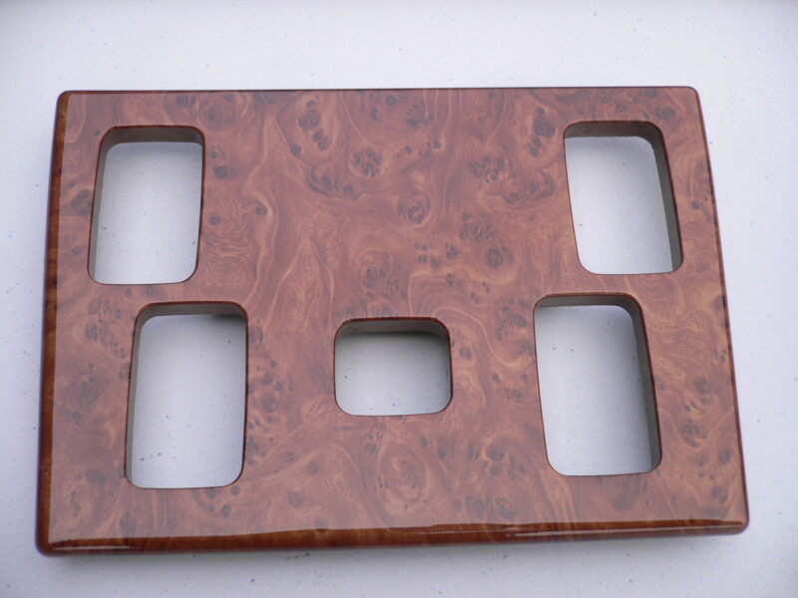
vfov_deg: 40.7
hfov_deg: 52.6
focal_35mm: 35
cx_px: 399
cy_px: 299
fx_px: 807
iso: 80
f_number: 2.8
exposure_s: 1/80
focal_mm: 5.8
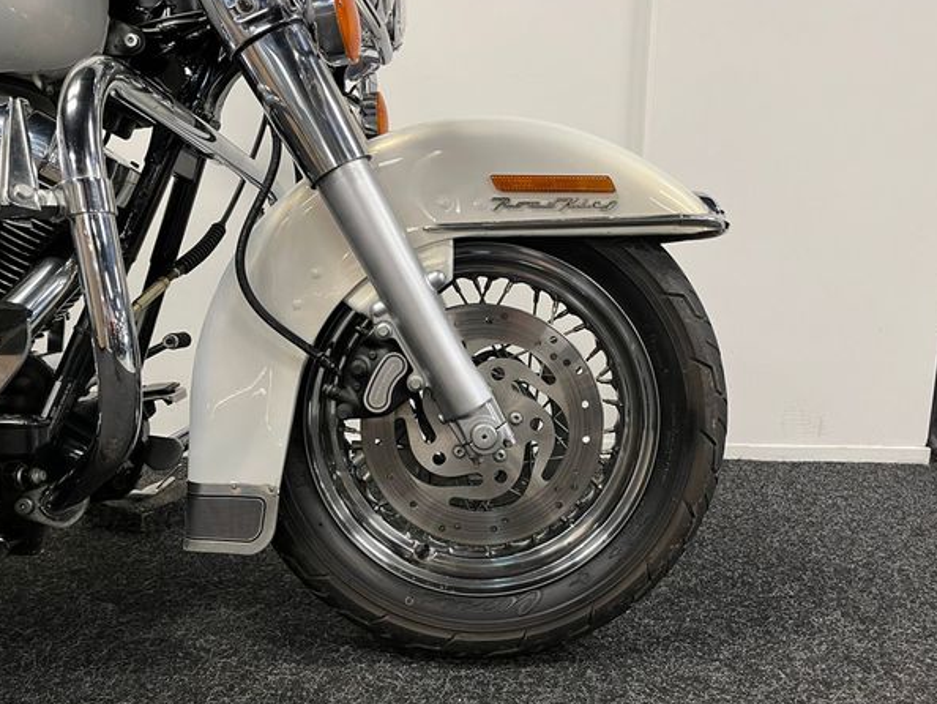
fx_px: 758
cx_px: 468
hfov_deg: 63.4
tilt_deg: -9.5
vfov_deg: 49.8
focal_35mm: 28
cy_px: 361
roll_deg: -0.9
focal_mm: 5.1
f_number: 1.6
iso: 125
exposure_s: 1/50
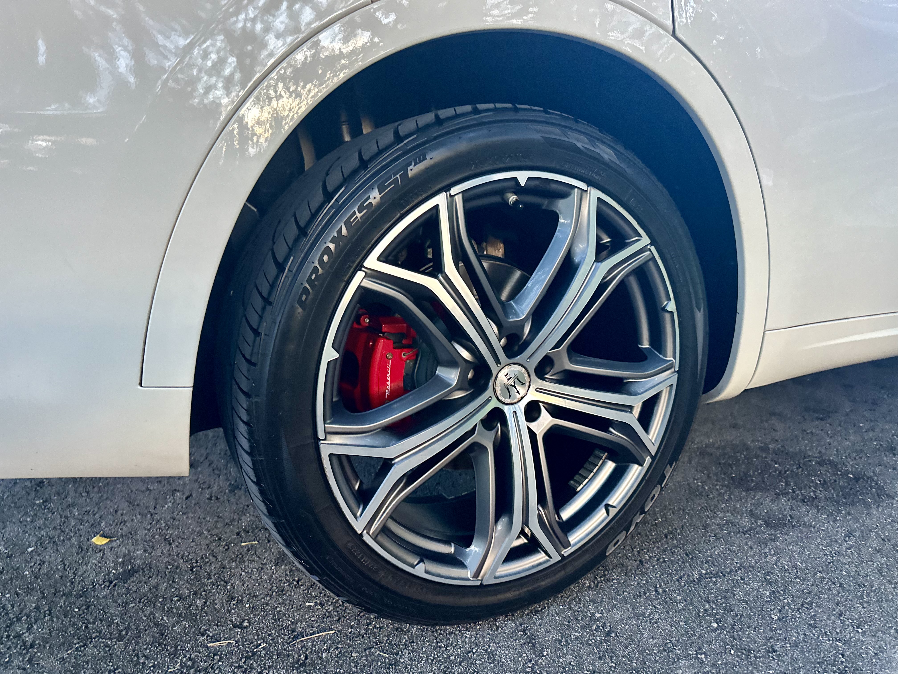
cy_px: 337
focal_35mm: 24
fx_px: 623
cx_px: 449
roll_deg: +0.2
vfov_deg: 56.8
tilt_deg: -12.9
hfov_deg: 71.6
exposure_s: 1/60
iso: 500
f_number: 1.78
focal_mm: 6.86
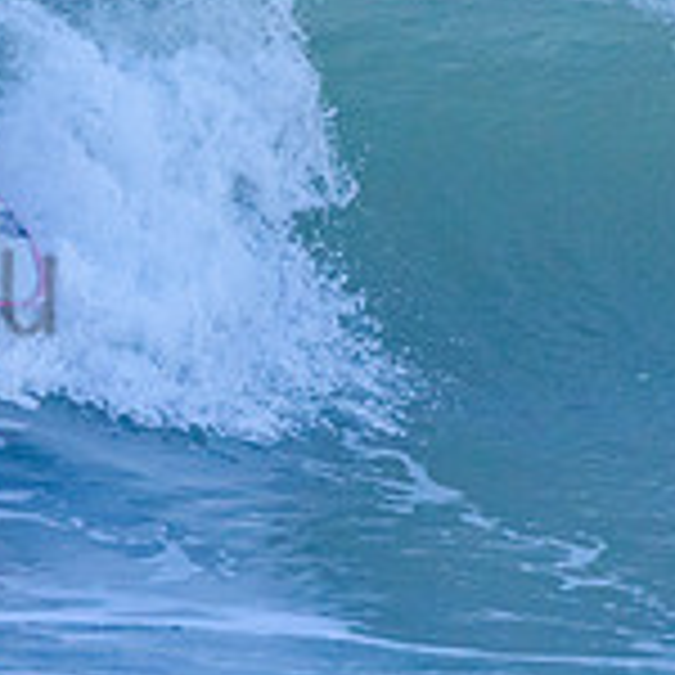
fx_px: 43968
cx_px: -137
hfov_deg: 0.9
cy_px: 206
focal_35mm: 1993
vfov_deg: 0.9
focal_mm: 500
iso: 1100
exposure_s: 1/2000
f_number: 5.6
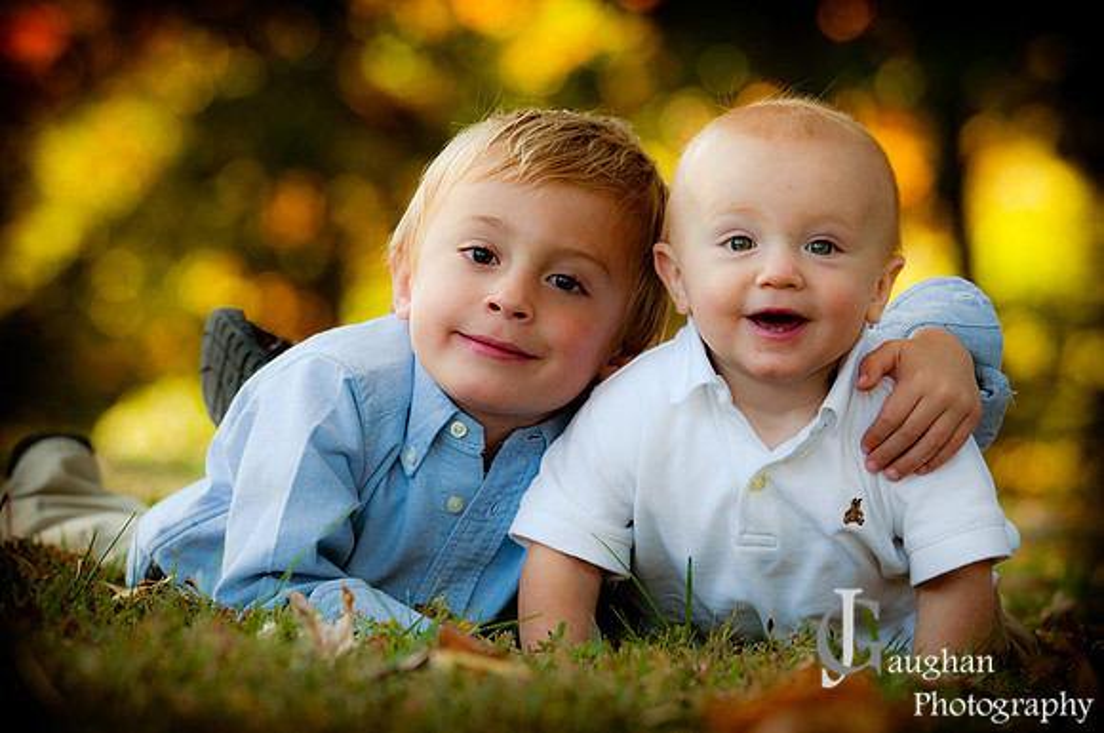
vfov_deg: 4.6
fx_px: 9187
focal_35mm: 300
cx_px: 552
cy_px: 366
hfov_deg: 6.9
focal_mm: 200
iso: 640
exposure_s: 1/250
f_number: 4.5
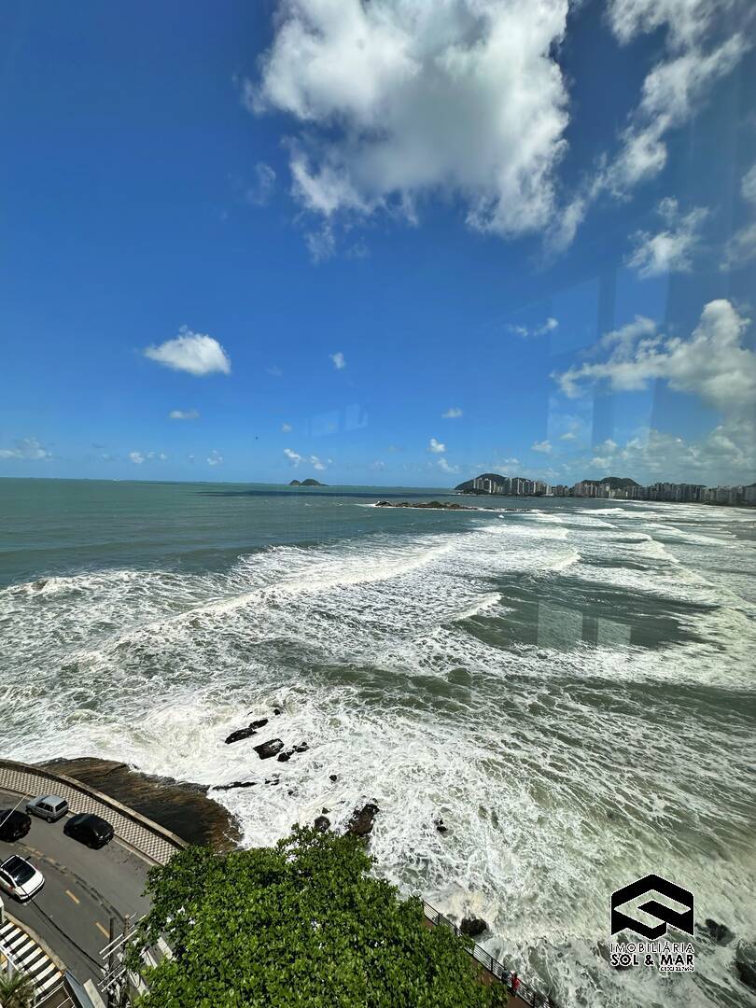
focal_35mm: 14
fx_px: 408
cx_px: 378
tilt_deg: -2.3
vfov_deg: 102.1
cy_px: 504
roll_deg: -1.9
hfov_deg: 85.7
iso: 50
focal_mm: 2.22
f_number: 2.2
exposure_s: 1/5051
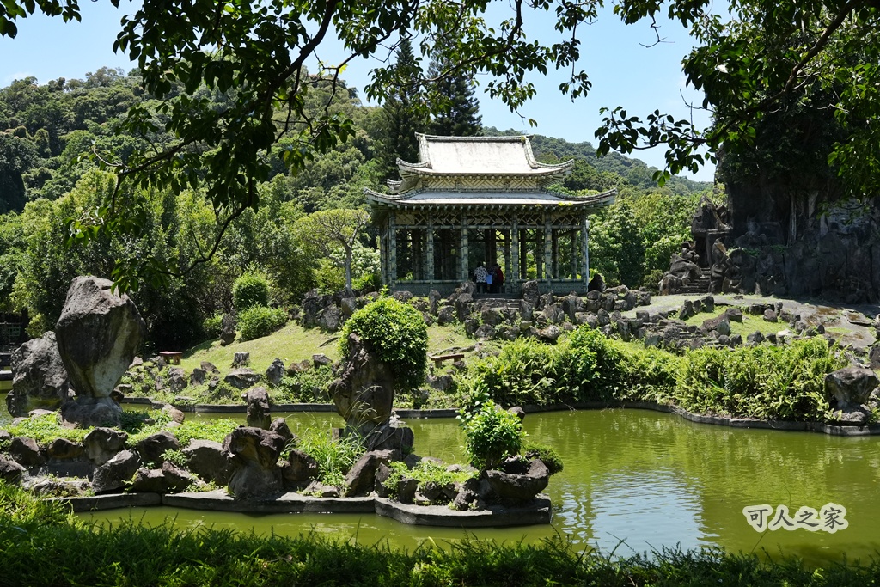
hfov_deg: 53.1
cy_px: 294
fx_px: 880
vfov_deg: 36.9
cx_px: 440
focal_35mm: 36
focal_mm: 24
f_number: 8
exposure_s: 1/1600
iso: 1250
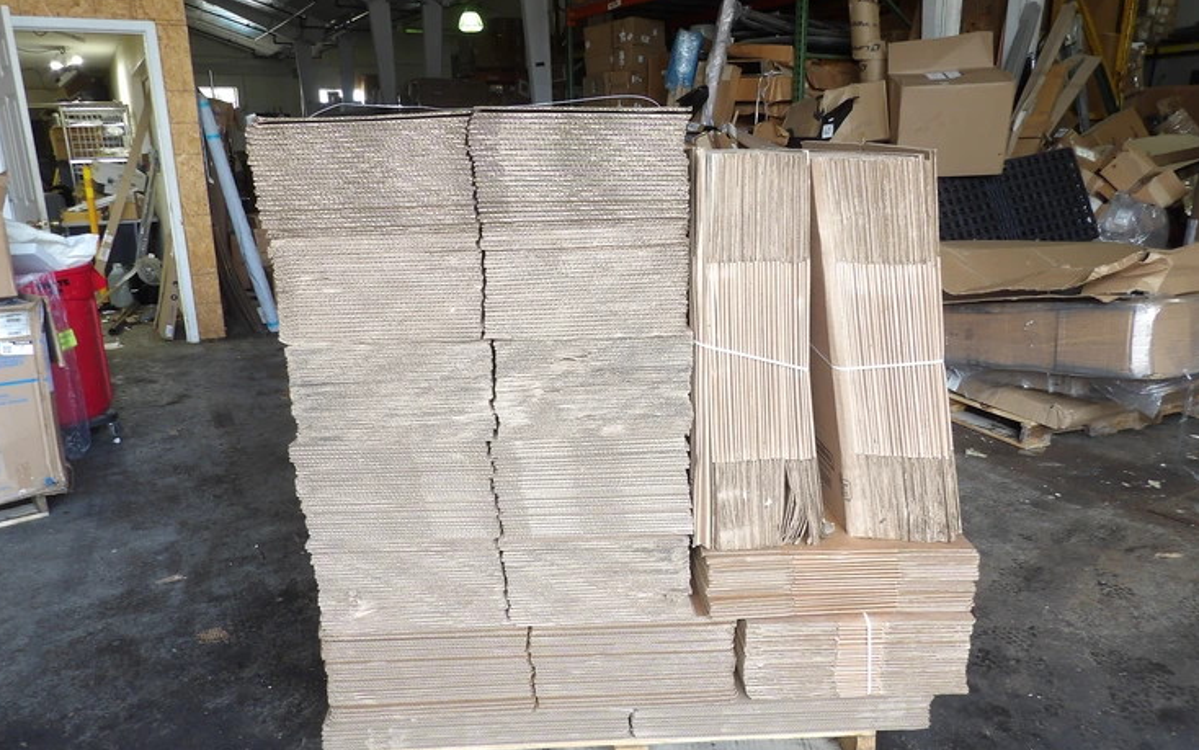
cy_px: 388
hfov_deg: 70.4
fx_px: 850
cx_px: 604
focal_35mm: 26
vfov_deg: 47.6
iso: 100
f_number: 3.2
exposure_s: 1/34
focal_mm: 4.3
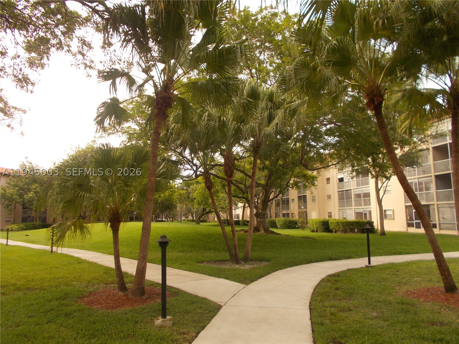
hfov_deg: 67.3
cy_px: 172
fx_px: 345
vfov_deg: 53.1
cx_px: 230
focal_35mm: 26
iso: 80
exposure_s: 1/160
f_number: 3.2
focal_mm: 4.6
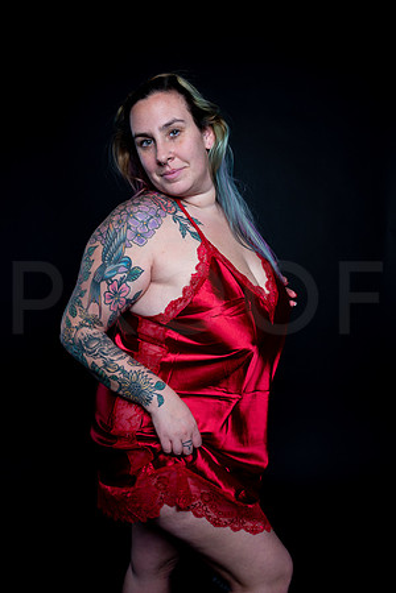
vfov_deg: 54.4
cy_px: 296
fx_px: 577
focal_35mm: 35
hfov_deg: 37.9
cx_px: 198
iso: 100
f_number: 10
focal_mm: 35
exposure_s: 1/160
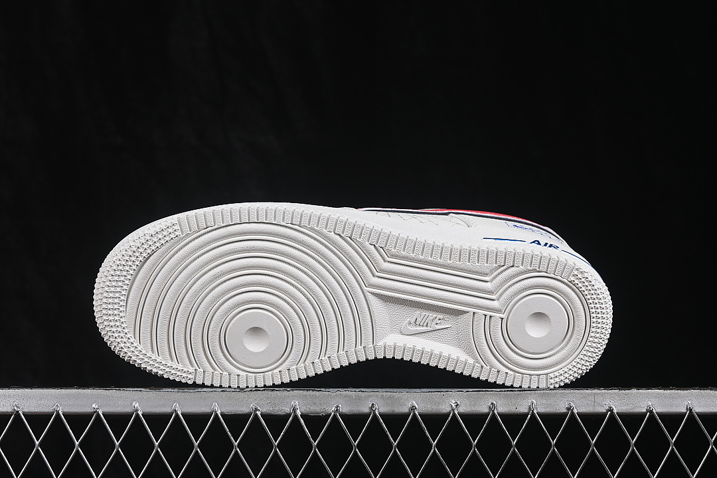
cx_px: 358
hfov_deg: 27.0
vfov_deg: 18.2
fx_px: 1494
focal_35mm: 75
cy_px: 239
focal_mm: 50
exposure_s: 1/80
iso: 160
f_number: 8
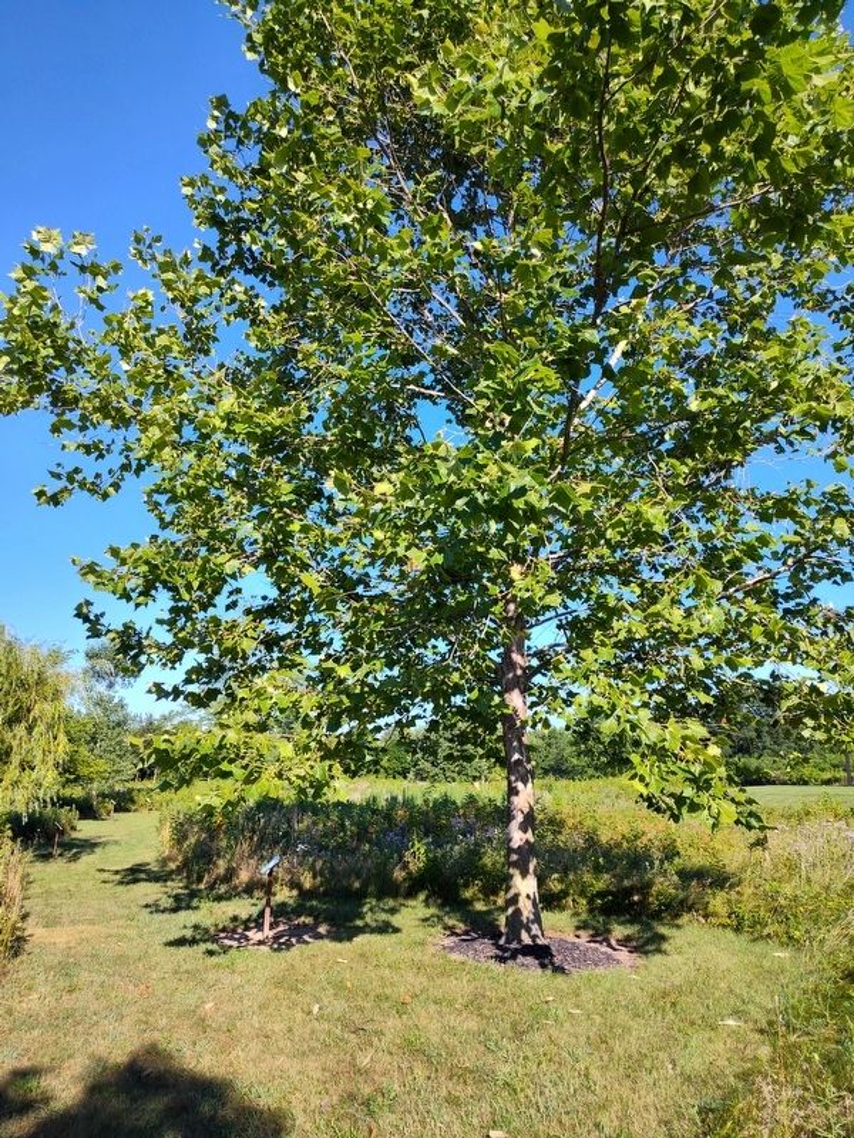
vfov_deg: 73.9
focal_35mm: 23
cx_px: 427
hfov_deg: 58.9
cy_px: 569
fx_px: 757
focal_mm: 5.56
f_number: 1.8
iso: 100
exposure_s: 1/873
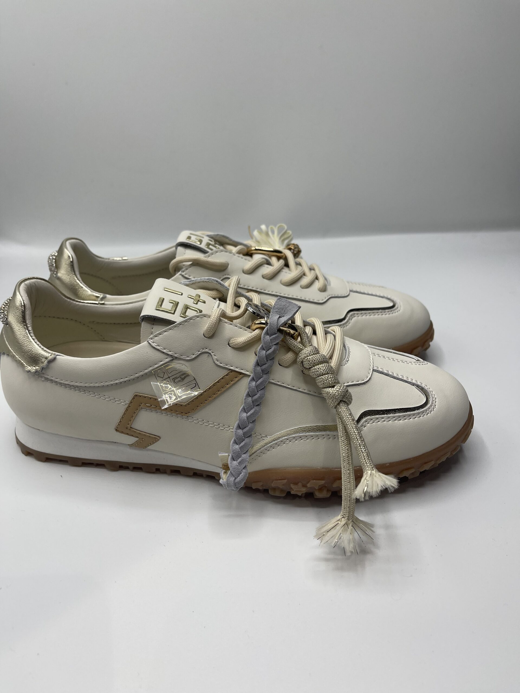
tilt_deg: -31.2
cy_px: 346
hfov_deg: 54.9
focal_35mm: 25
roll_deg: +3.0
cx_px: 260
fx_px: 501
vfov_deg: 69.4
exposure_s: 1/1175
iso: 32
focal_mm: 5.1
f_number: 1.6
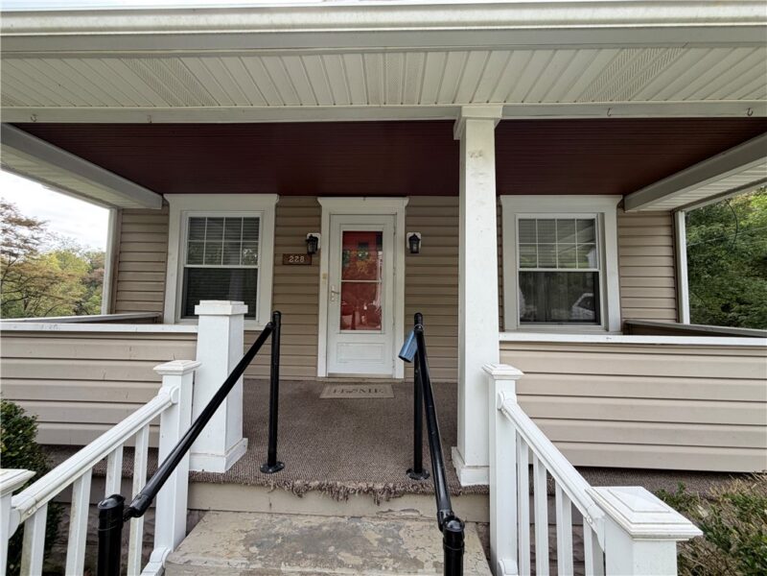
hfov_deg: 102.1
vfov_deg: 85.7
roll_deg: -1.3
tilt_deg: +3.6
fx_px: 310
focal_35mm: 14
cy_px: 288
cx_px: 384
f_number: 2.2
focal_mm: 2.22
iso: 40
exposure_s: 1/124
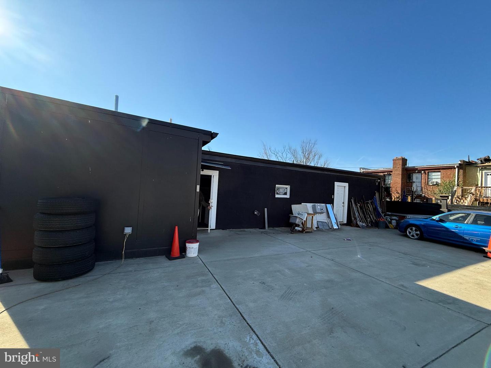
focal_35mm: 14
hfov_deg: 102.1
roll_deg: -4.3
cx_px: 246
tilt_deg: +2.5
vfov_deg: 85.7
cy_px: 184
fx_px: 199
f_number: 2.2
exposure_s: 1/1368
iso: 64
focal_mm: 2.22
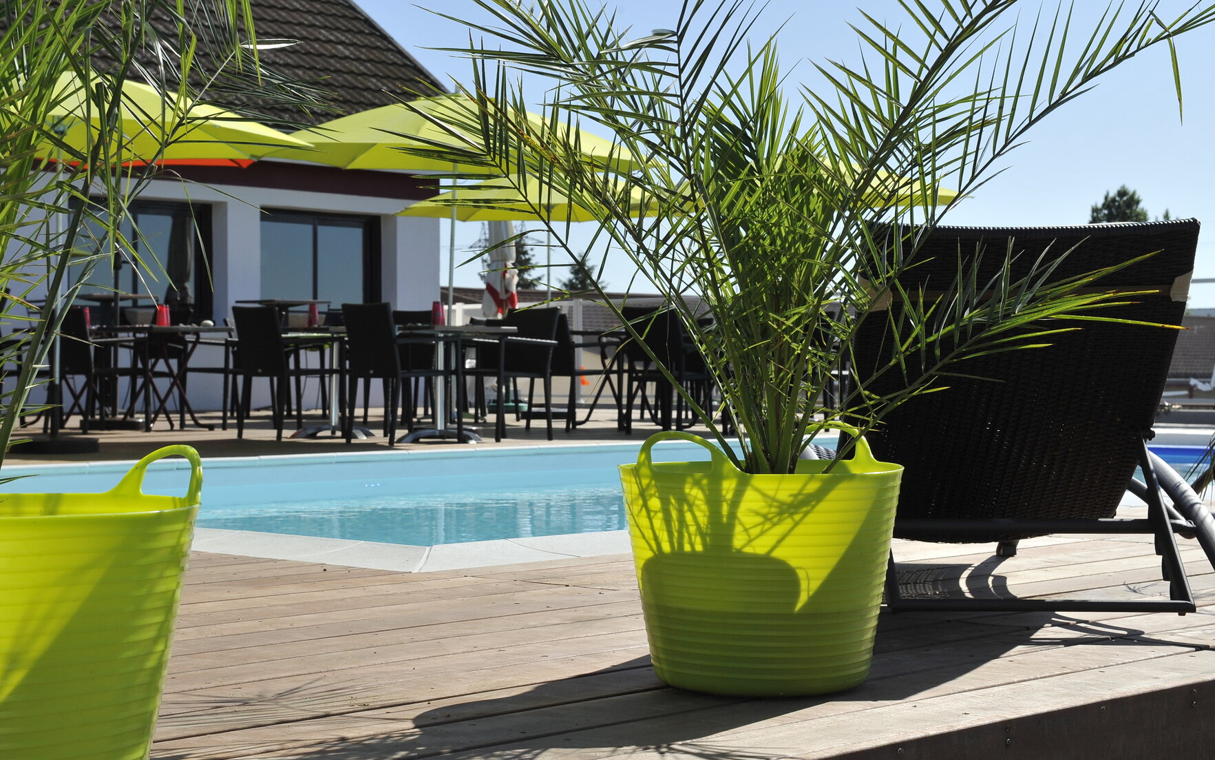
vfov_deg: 20.0
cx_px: 562
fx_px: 2152
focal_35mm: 65
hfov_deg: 31.5
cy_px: 335
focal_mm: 55
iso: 500
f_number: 13
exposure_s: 1/640
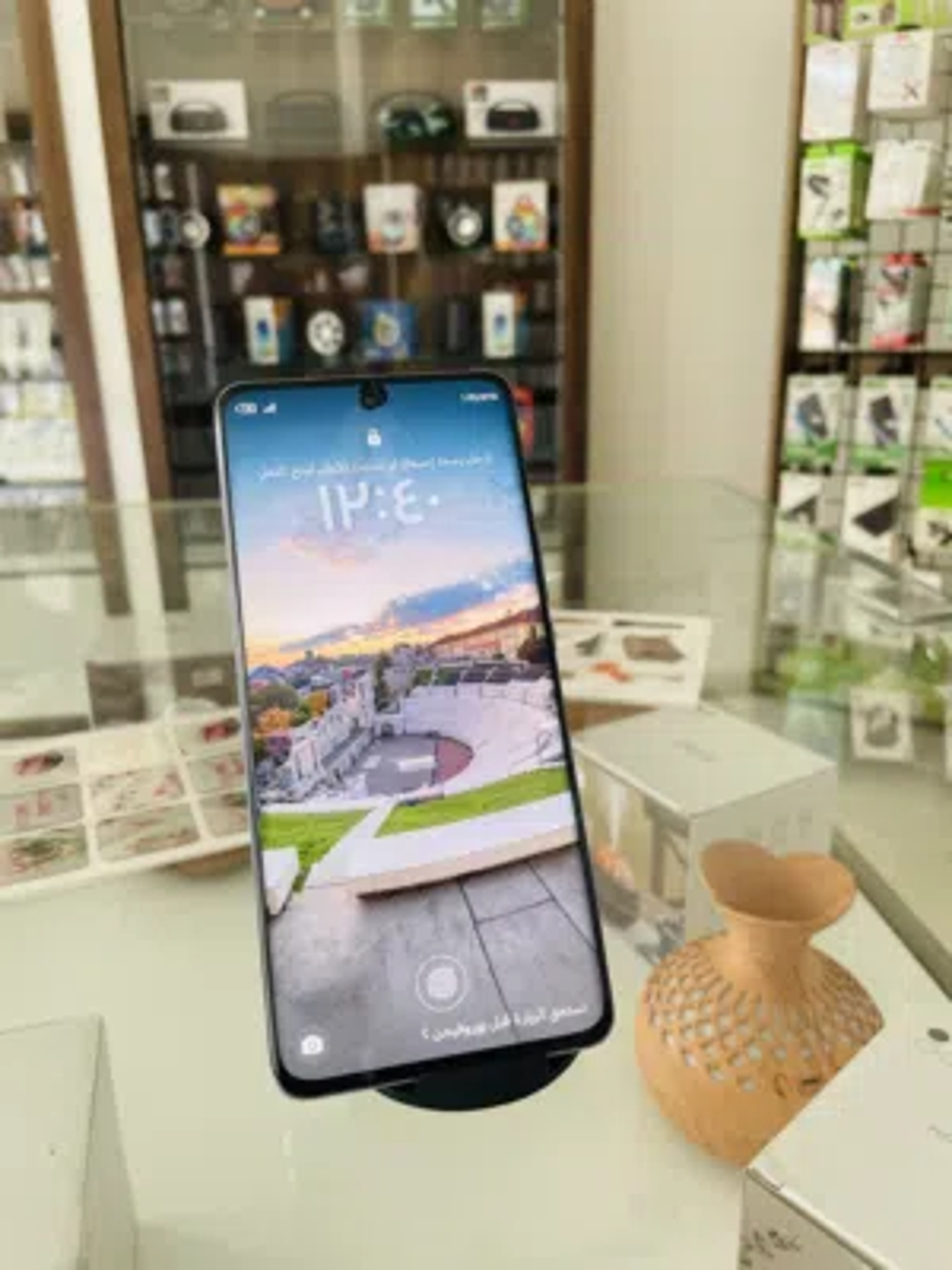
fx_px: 953
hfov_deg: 53.1
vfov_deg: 67.3
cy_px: 635
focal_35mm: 26
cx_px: 476
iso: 125
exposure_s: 1/111
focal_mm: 4.2
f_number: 1.6
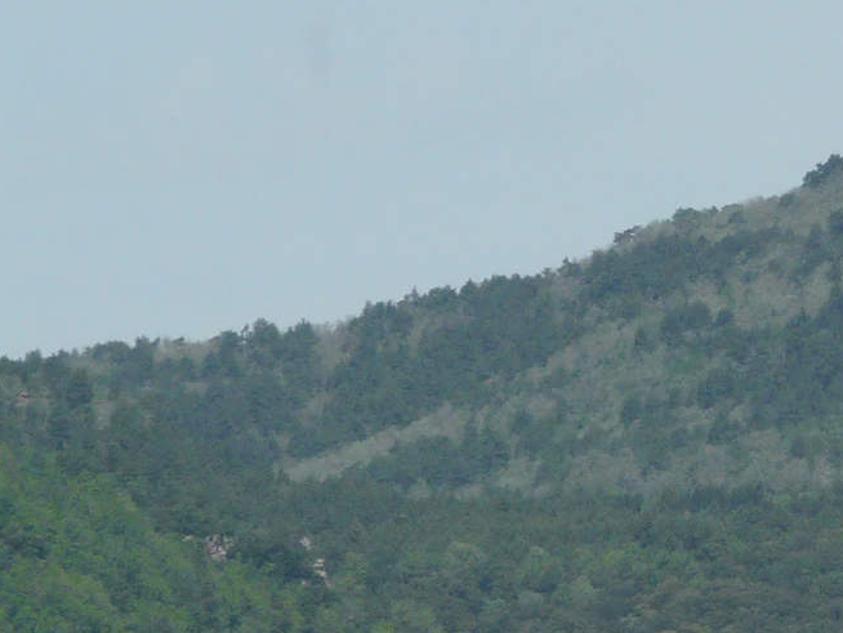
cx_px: 1160
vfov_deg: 1.8
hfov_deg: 2.3
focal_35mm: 848
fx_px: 20659
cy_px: 295
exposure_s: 1/500
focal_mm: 47.5
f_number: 6.3
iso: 100
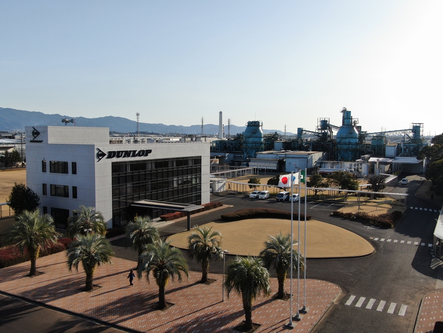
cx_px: 222
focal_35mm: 35
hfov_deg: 52.6
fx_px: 448
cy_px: 166
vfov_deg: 40.7
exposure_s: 1/1000
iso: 100
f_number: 3.3
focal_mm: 5.94
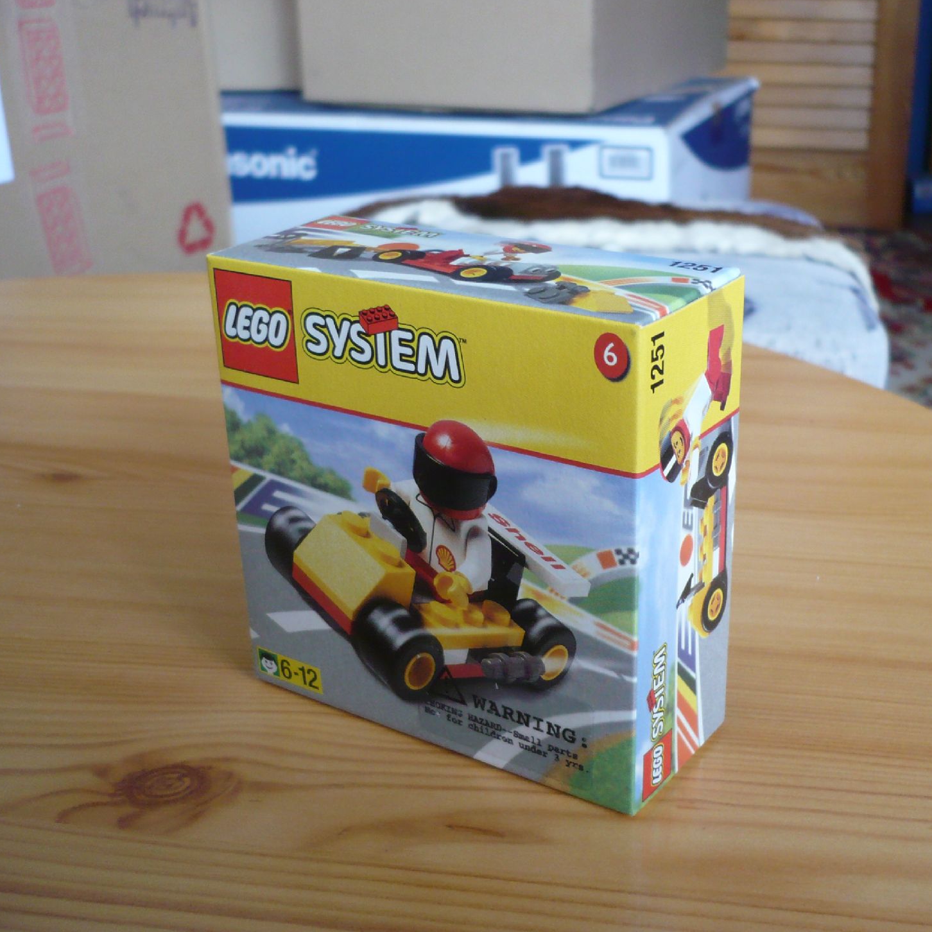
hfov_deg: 40.0
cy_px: 472
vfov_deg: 40.0
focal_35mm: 42
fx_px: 1279
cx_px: 514
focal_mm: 5.8
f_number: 2.8
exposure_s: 1/30
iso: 160
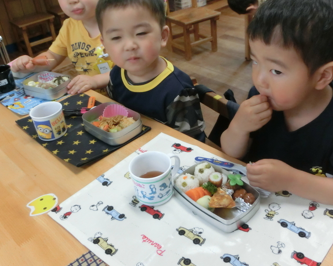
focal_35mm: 37
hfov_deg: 49.1
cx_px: 165
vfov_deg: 39.9
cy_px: 102
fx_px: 365
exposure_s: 1/125
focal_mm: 4.24
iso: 500
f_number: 3
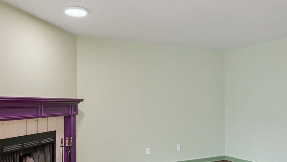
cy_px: 101
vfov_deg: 36.5
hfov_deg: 60.7
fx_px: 244
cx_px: 121
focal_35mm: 32
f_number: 8
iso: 400
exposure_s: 1/6
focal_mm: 17
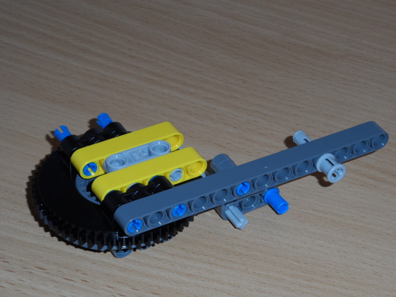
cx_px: 198
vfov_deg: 14.2
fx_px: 1190
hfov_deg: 18.9
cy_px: 148
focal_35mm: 104
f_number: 4.6
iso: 100
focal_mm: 17
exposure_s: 1/20
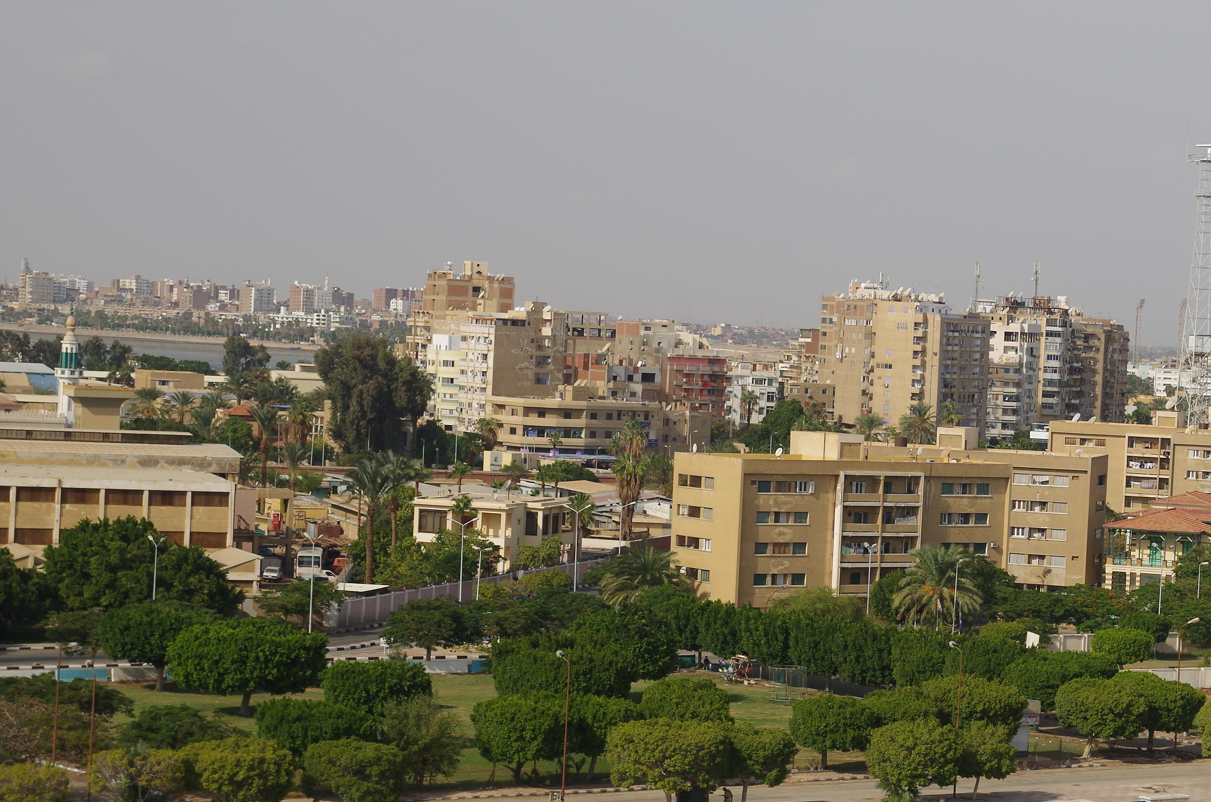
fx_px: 3491
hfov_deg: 19.6
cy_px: 430
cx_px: 891
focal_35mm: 104
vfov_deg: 13.1
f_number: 7.1
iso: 100
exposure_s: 1/400
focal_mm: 45
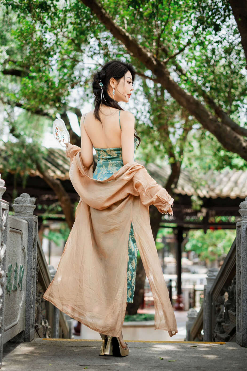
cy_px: 186
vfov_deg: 39.6
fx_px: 515
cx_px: 124
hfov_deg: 27.0
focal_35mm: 50
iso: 100
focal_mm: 50
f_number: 2
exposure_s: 1/320
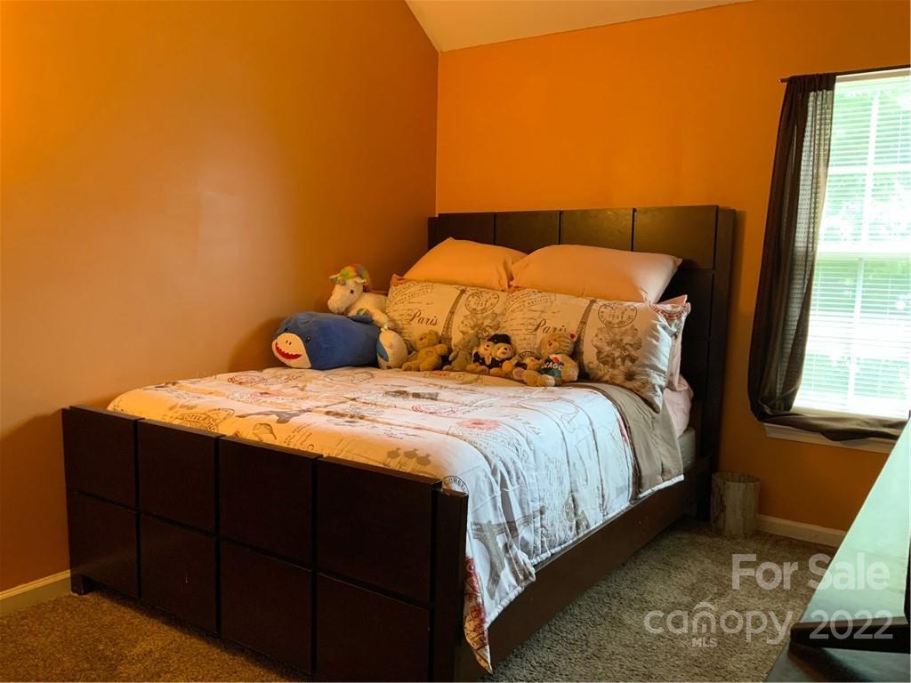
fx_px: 763
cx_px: 456
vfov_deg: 48.2
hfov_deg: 61.7
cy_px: 342
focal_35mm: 29
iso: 200
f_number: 1.8
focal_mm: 3
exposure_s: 1/60
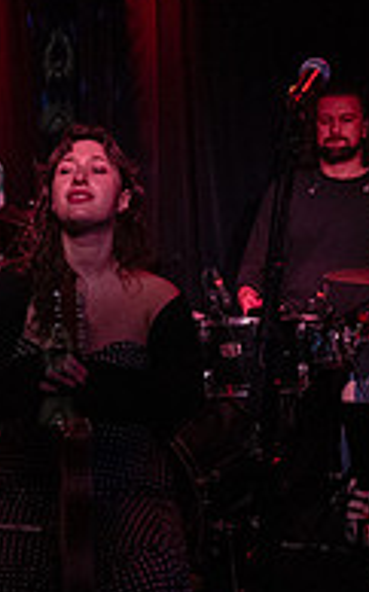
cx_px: 55
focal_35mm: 73
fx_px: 1176
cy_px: 372
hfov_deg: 17.6
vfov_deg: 28.1
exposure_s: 1/250
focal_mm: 24
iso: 12800
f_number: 3.5
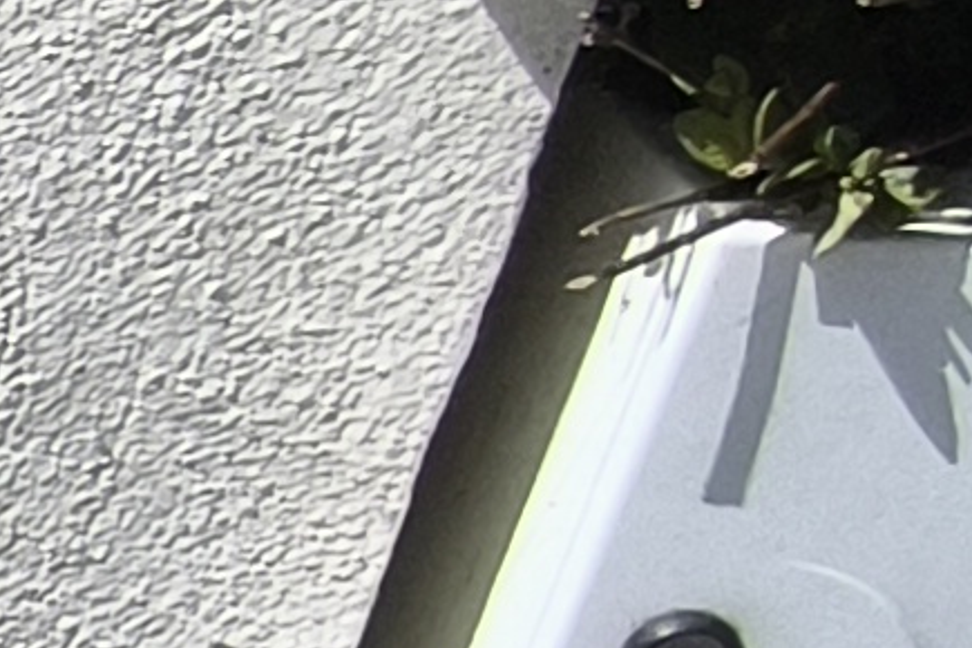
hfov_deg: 9.5
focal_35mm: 125
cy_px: 1052
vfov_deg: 10.5
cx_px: -2422
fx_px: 3375
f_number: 2.2
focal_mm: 1.65
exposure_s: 1/2776
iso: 50
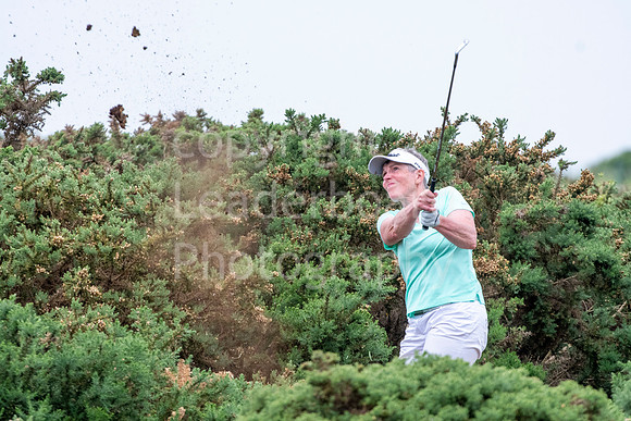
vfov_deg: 2.4
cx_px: 316
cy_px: 210
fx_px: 9993
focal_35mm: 570
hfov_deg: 3.6
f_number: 6.3
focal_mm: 380
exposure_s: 1/1000
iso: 1600
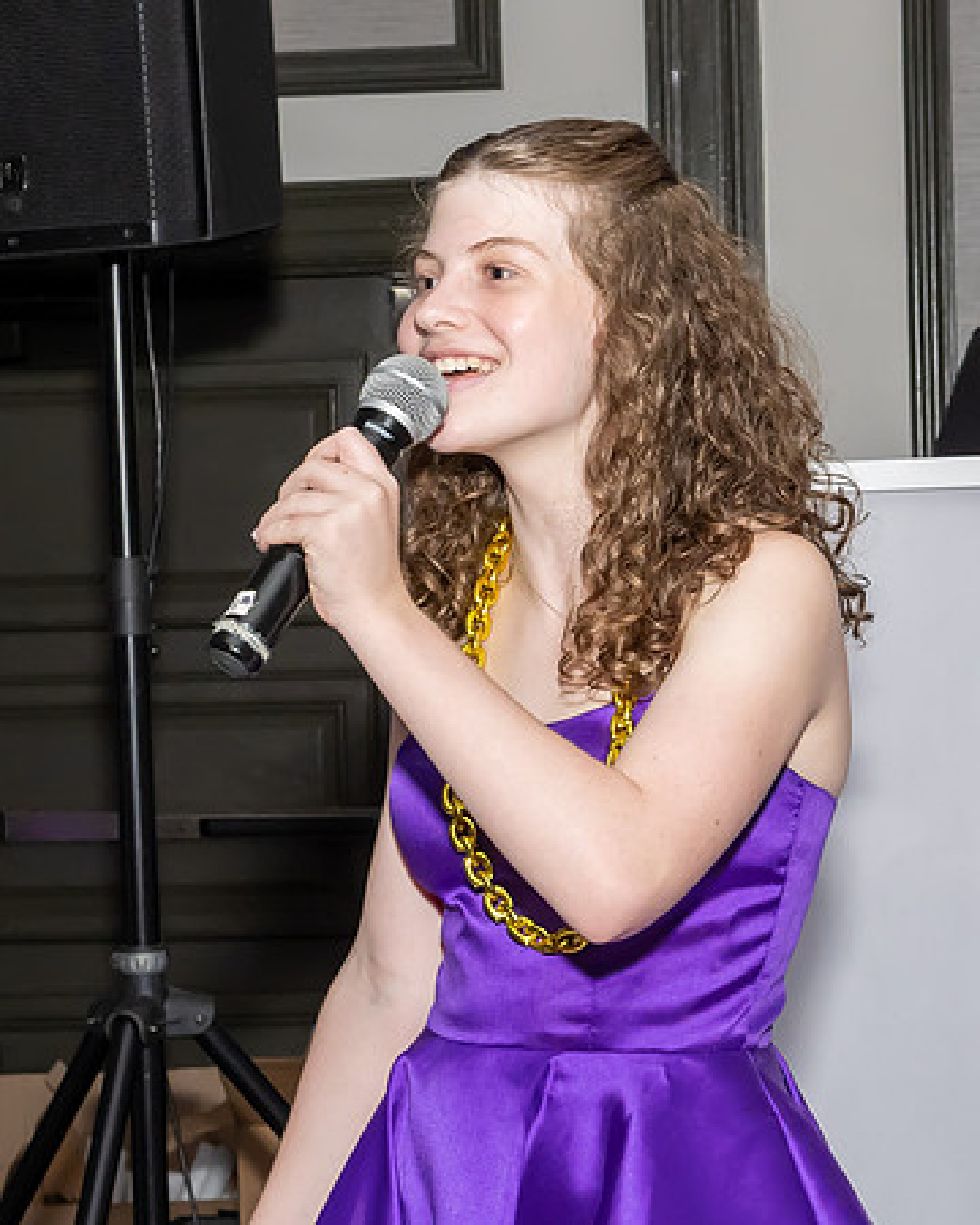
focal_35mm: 93
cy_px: 694
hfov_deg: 16.4
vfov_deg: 20.5
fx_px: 3378
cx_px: 765
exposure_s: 1/250
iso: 1000
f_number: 7.1
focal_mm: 31
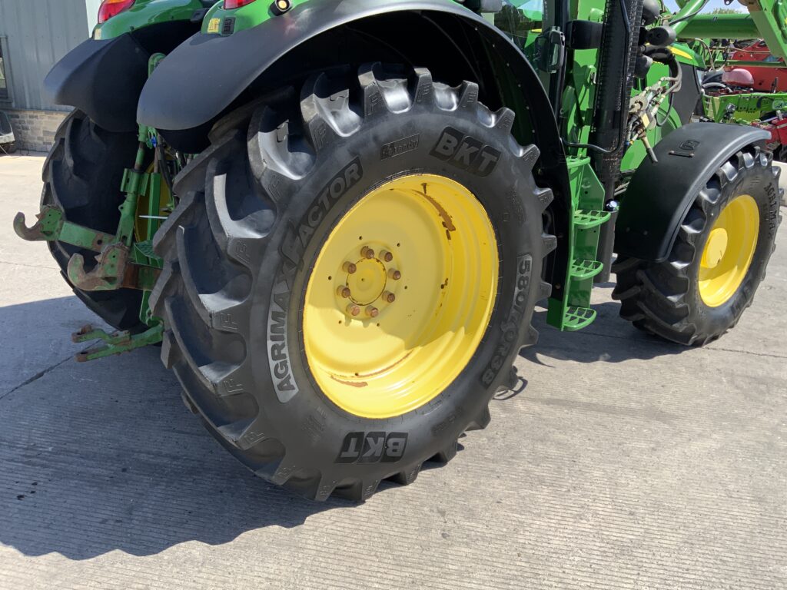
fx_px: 659
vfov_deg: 48.2
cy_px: 295
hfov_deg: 61.7
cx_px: 394
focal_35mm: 29
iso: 16
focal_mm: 3
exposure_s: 1/1055
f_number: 1.8
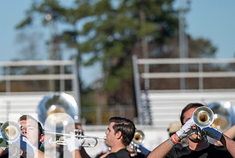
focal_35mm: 404
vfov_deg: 3.4
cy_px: 152
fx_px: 2640
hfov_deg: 5.1
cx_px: 13
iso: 200
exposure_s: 1/2000
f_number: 5
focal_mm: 200
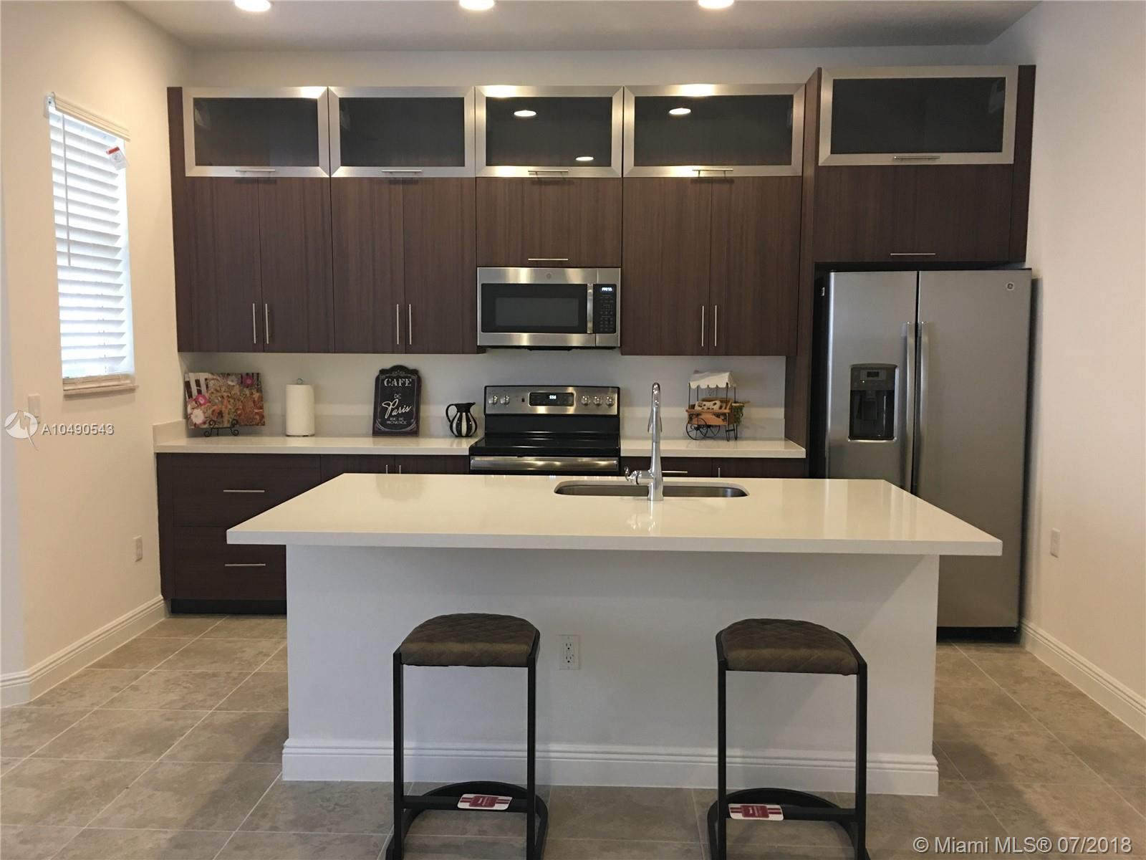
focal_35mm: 29
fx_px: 960
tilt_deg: -2.3
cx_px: 573
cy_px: 430
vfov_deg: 48.2
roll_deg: +0.3
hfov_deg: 61.7
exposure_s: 1/15
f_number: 2.2
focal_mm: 4.15
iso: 64
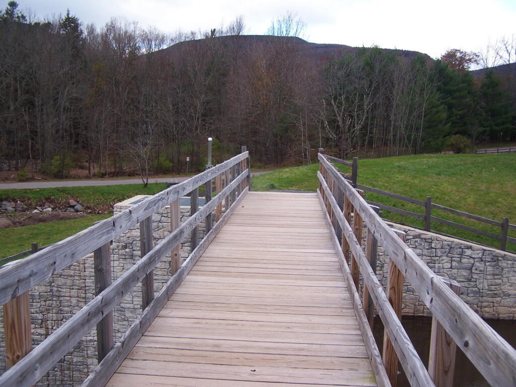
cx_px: 258
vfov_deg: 37.7
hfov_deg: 49.0
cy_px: 194
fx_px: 566
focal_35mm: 38
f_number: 2.8
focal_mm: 6.3
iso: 80
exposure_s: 1/320
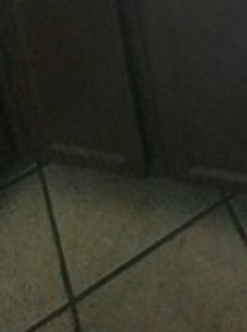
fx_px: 601
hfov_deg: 20.9
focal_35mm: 63
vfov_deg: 19.5
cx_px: 331
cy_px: -314
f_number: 2.2
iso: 125
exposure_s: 1/60
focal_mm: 2.2
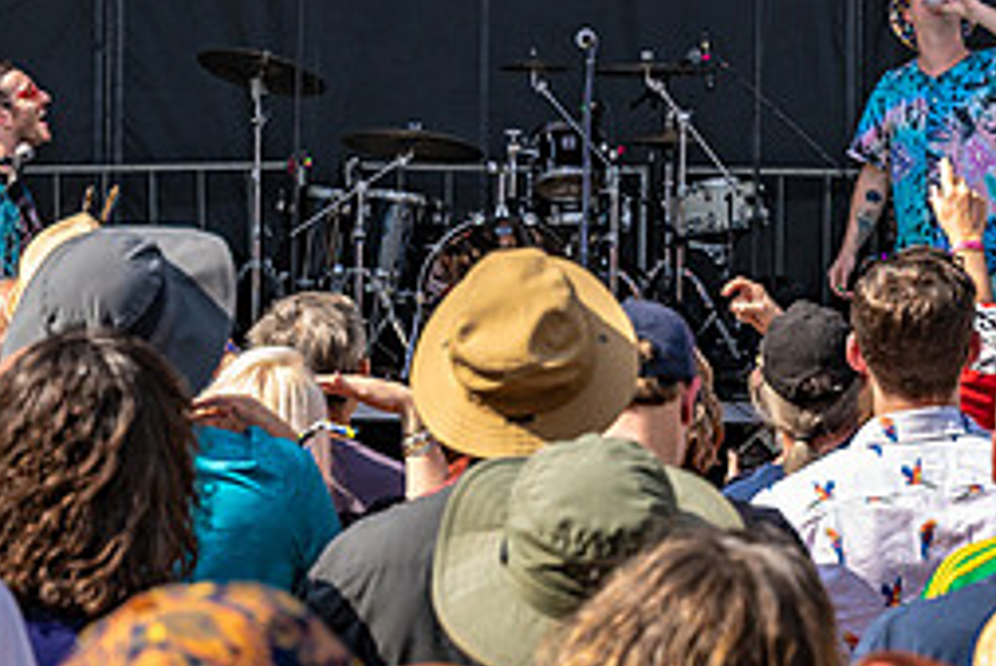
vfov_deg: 7.4
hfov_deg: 11.2
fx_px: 5093
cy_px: 22
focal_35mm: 184
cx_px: 620
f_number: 7.1
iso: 200
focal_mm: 75
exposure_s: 1/500
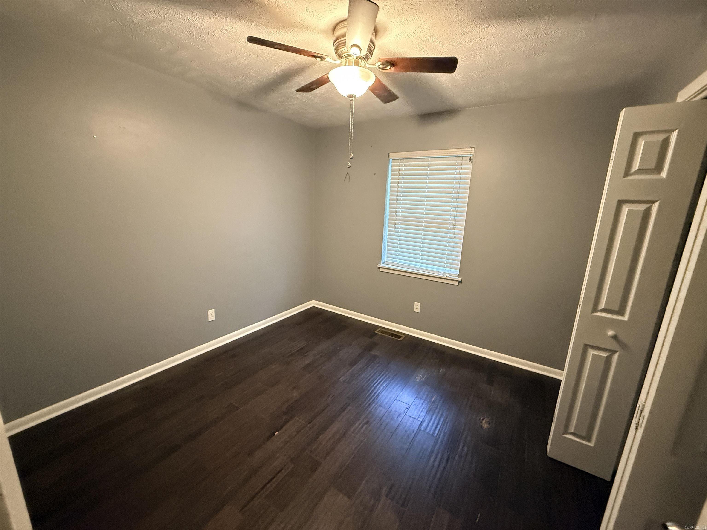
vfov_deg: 85.7
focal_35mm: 14
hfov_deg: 102.1
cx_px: 354
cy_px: 265
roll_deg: -3.0
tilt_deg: -12.0
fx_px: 286
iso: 800
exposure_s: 1/60
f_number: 2.2
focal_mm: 2.22
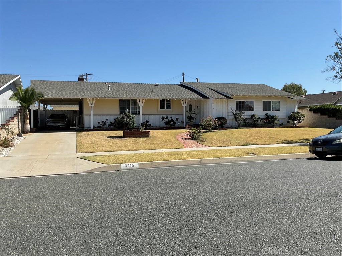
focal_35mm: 29
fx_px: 287
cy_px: 128
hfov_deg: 61.7
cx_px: 171
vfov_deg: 48.2
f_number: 1.8
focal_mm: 3
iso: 16
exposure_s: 1/2320
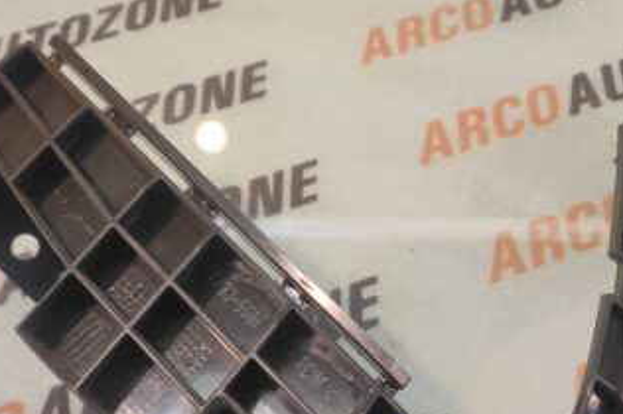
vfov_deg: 30.6
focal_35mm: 43
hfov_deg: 45.2
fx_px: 743
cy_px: 310
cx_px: 382
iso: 148
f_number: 1.79
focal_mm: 4.74
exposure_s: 1/33
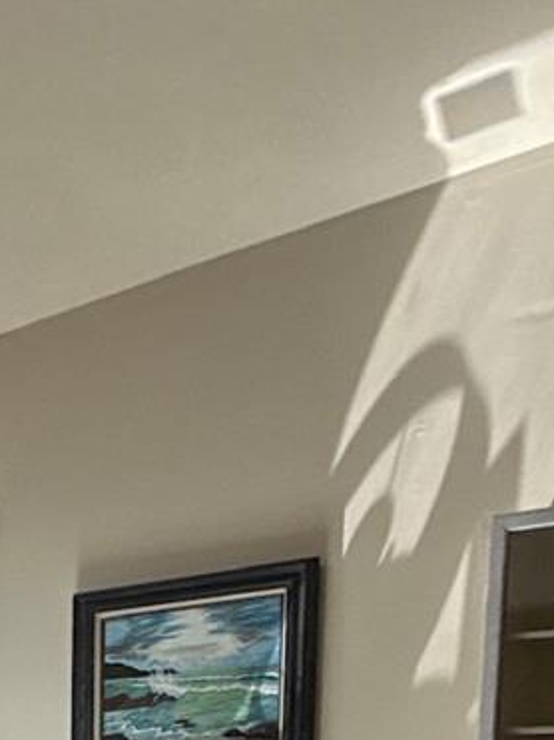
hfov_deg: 17.8
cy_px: 890
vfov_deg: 28.8
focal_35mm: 58
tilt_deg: -4.4
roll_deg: +0.5
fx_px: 1238
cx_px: -548
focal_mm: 2.22
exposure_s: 1/177
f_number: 2.2
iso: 64
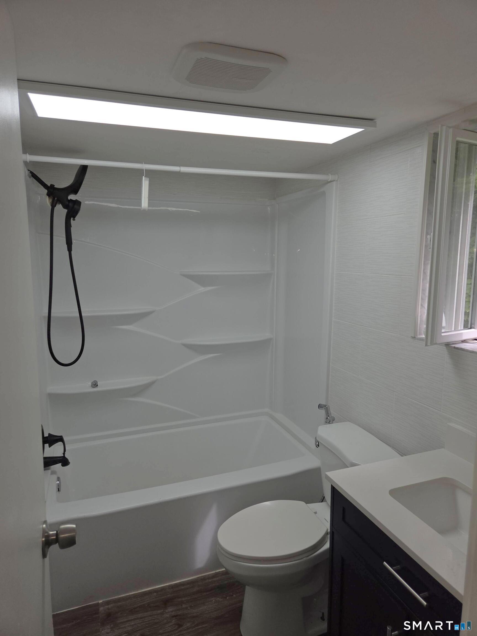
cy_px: 318
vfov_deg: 73.9
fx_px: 423
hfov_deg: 58.9
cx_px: 238
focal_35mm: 23
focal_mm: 5.4
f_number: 1.8
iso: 25
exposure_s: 1/211
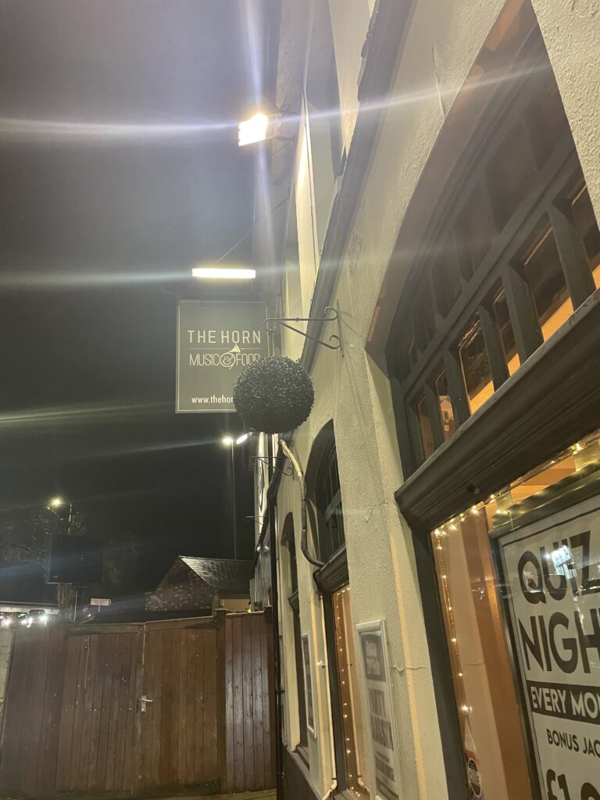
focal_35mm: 26
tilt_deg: +23.2
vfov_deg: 67.3
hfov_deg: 53.1
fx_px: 601
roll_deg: +3.4
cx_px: 300
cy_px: 400
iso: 320
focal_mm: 4.2
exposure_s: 1/33
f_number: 1.6
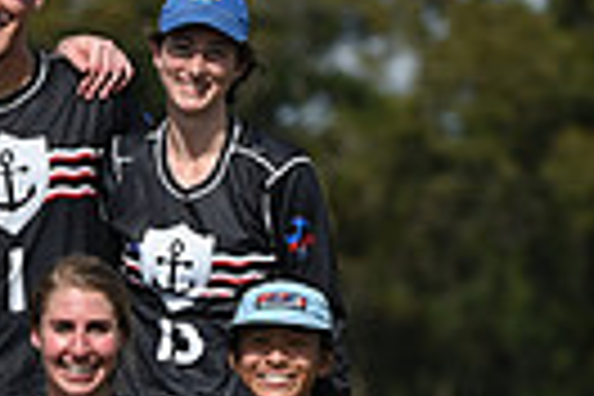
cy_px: 369
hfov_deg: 3.1
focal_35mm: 660
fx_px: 10889
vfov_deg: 2.1
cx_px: -549
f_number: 5
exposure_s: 1/1600
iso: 100
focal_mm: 150
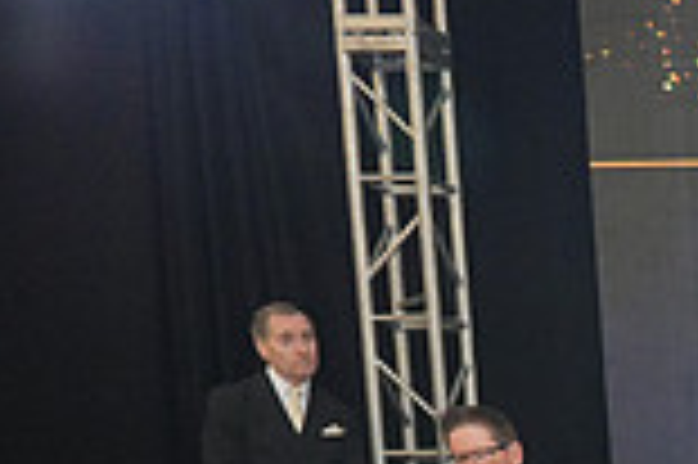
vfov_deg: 13.7
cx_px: 1288
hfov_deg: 17.8
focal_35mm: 90
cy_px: 804
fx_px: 1743
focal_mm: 24
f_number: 4
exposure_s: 1/200
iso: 2000
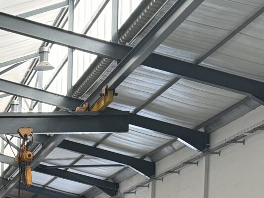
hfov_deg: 15.9
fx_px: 877
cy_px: 425
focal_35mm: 115
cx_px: -110
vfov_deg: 11.3
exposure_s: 1/50
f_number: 1.78
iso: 100
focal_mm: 6.86
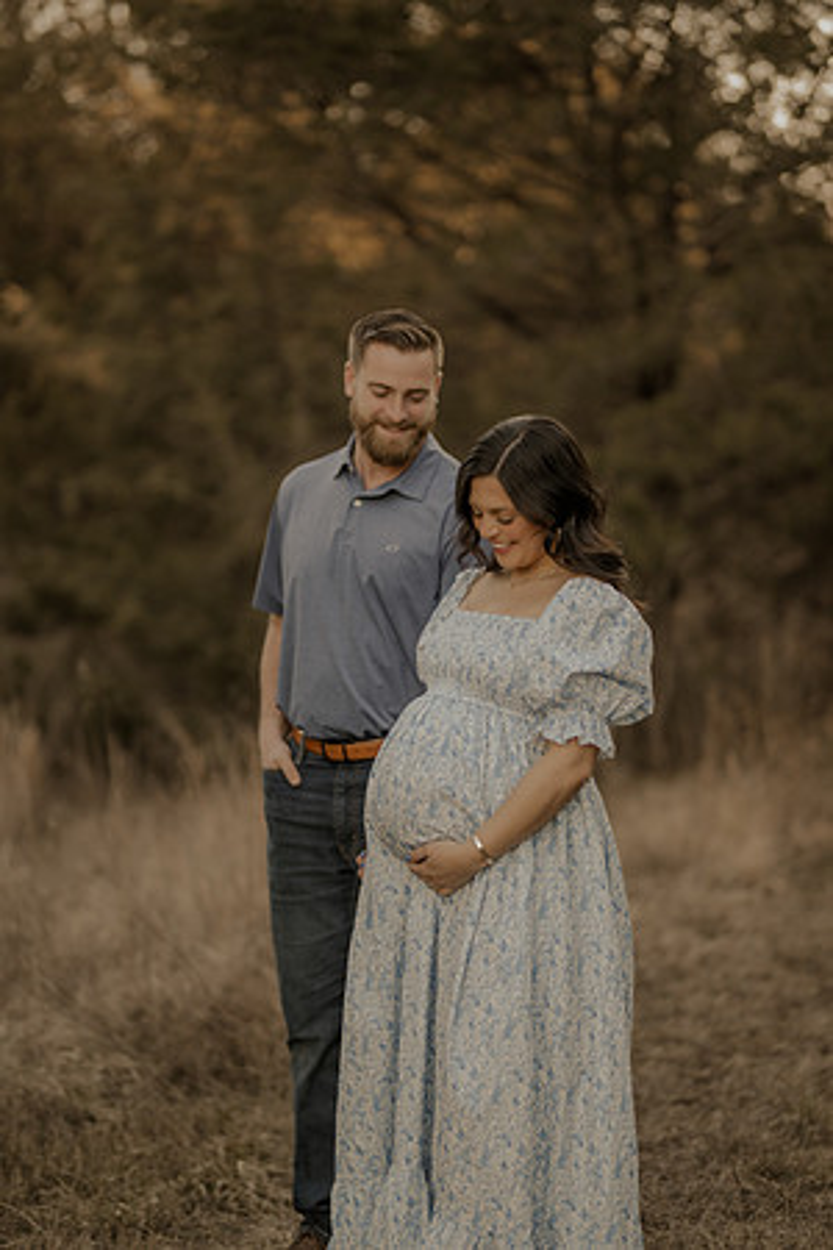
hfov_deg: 16.1
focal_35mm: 85
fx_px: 2950
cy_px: 625
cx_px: 416
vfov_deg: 23.9
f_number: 1.4
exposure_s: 1/250
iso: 100
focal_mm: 85
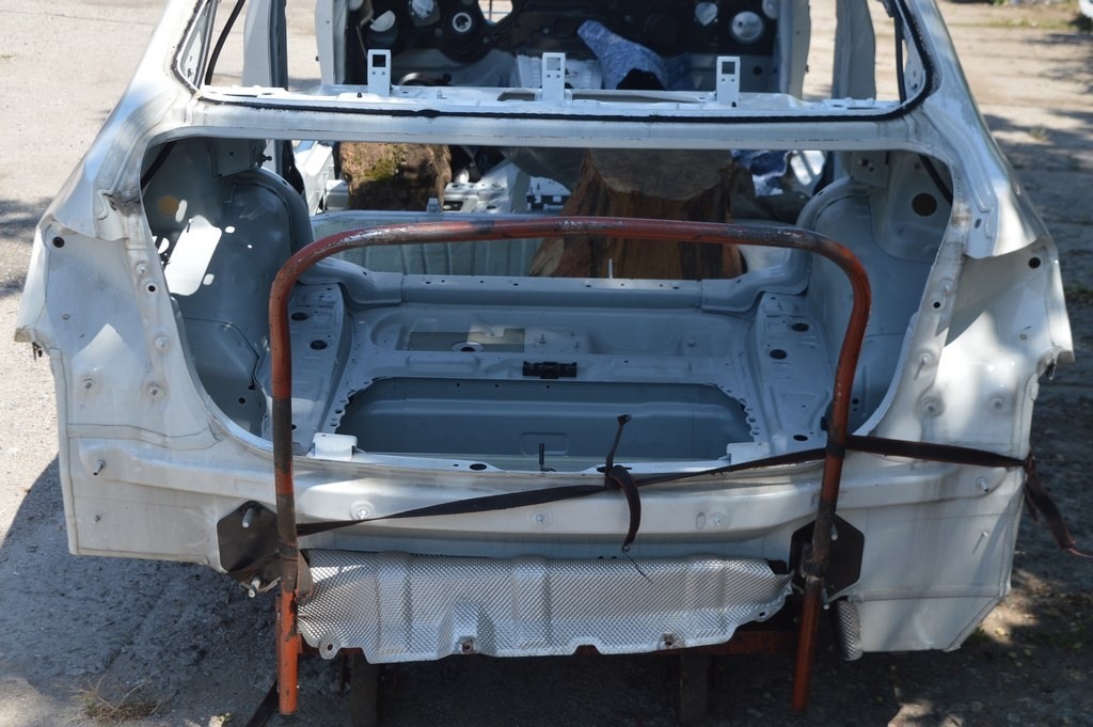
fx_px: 1456
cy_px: 364
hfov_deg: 41.1
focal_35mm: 48
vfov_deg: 28.0
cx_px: 546
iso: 100
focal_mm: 32
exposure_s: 1/200
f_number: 7.1
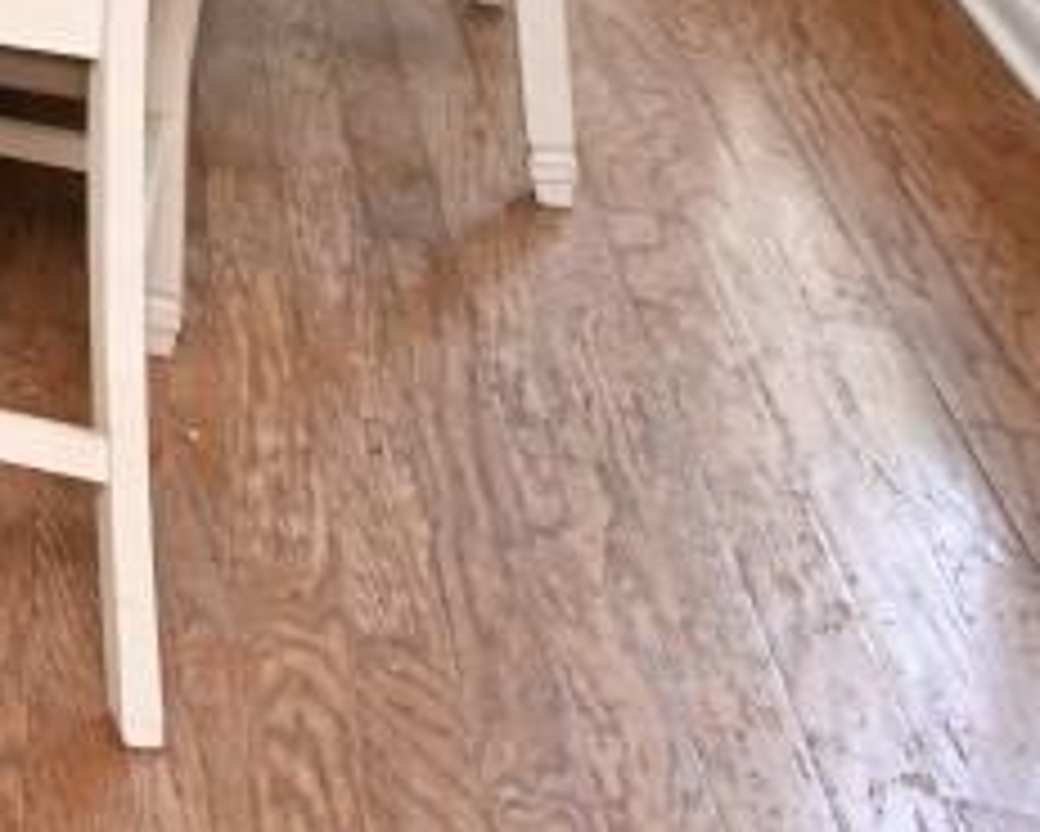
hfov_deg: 20.0
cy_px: -877
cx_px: -761
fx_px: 2248
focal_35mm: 73
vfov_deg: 15.9
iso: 360
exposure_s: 1/60
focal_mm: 10
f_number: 4.5
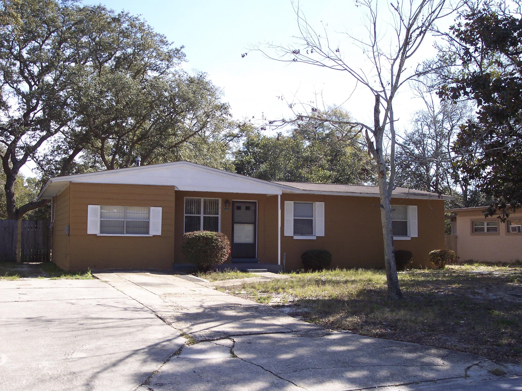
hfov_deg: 49.0
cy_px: 196
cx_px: 261
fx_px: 573
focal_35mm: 38
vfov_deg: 37.7
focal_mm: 8
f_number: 4.8
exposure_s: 1/350
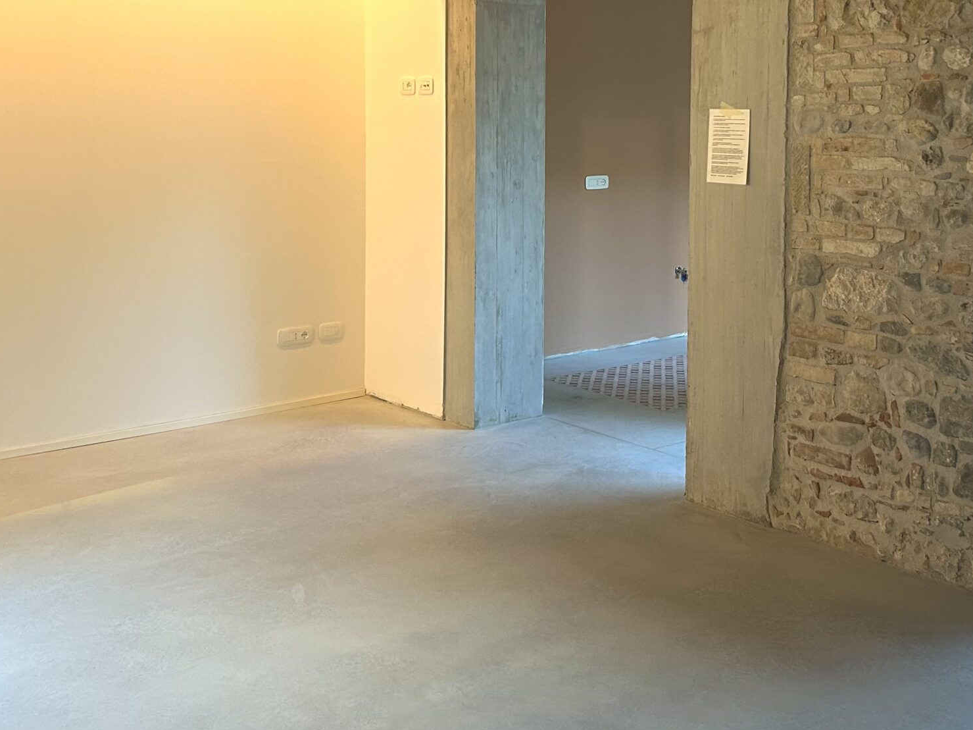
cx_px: 551
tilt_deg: -3.4
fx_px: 1265
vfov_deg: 31.6
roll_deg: -0.4
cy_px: 179
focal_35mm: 45
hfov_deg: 42.0
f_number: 1.5
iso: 125
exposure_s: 1/83
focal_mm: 5.7
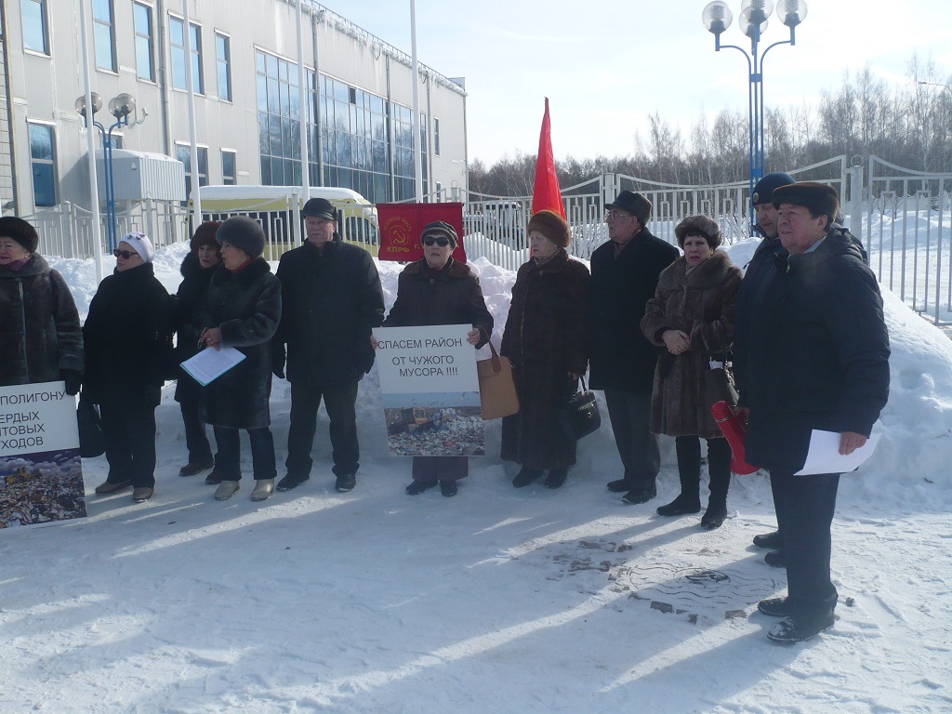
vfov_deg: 40.7
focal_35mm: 35
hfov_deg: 52.6
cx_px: 476
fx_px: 963
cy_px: 357
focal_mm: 5.8
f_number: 8
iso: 100
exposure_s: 1/250
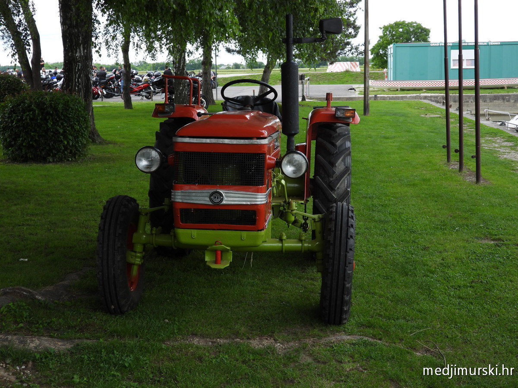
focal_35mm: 55
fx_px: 823
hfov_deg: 34.9
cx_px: 259
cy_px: 194
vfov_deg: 26.6
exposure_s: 1/320
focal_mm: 9.8
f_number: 3.5
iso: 100
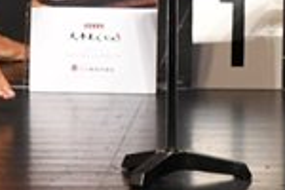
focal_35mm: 1547
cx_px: 161
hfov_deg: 1.3
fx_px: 12246
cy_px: -276
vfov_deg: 0.9
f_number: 5.6
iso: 2500
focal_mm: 200
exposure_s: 1/400
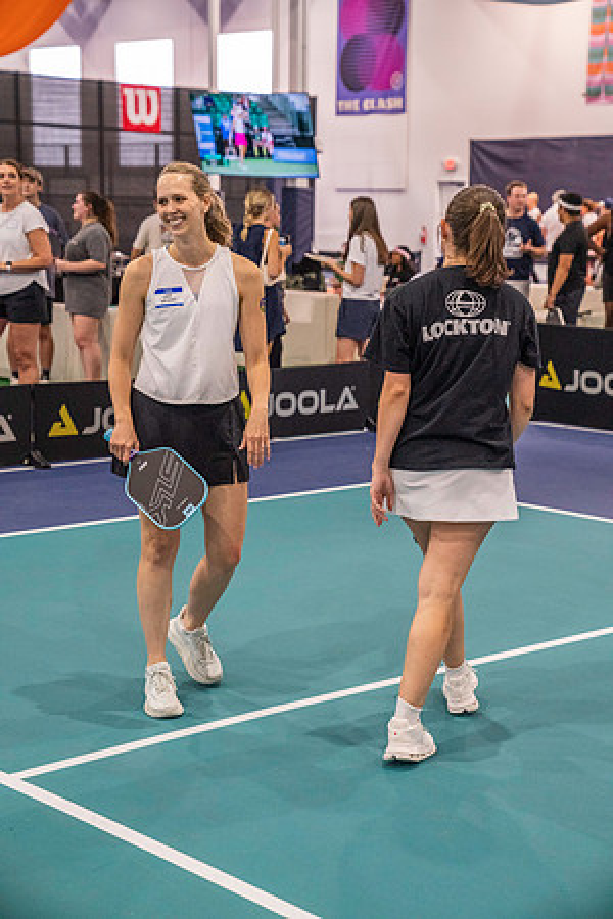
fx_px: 1788
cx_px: 306
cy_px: 460
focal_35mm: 70
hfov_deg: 19.5
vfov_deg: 28.8
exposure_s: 1/800
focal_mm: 70
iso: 8000
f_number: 4
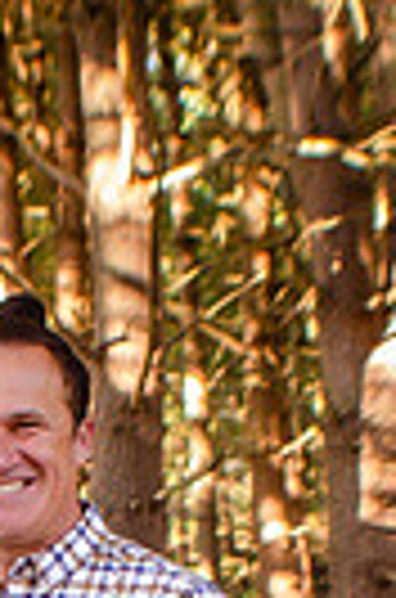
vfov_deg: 11.2
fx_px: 2952
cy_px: 836
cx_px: -112
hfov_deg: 7.6
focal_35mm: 178
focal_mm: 35
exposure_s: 1/60
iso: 720
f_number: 4
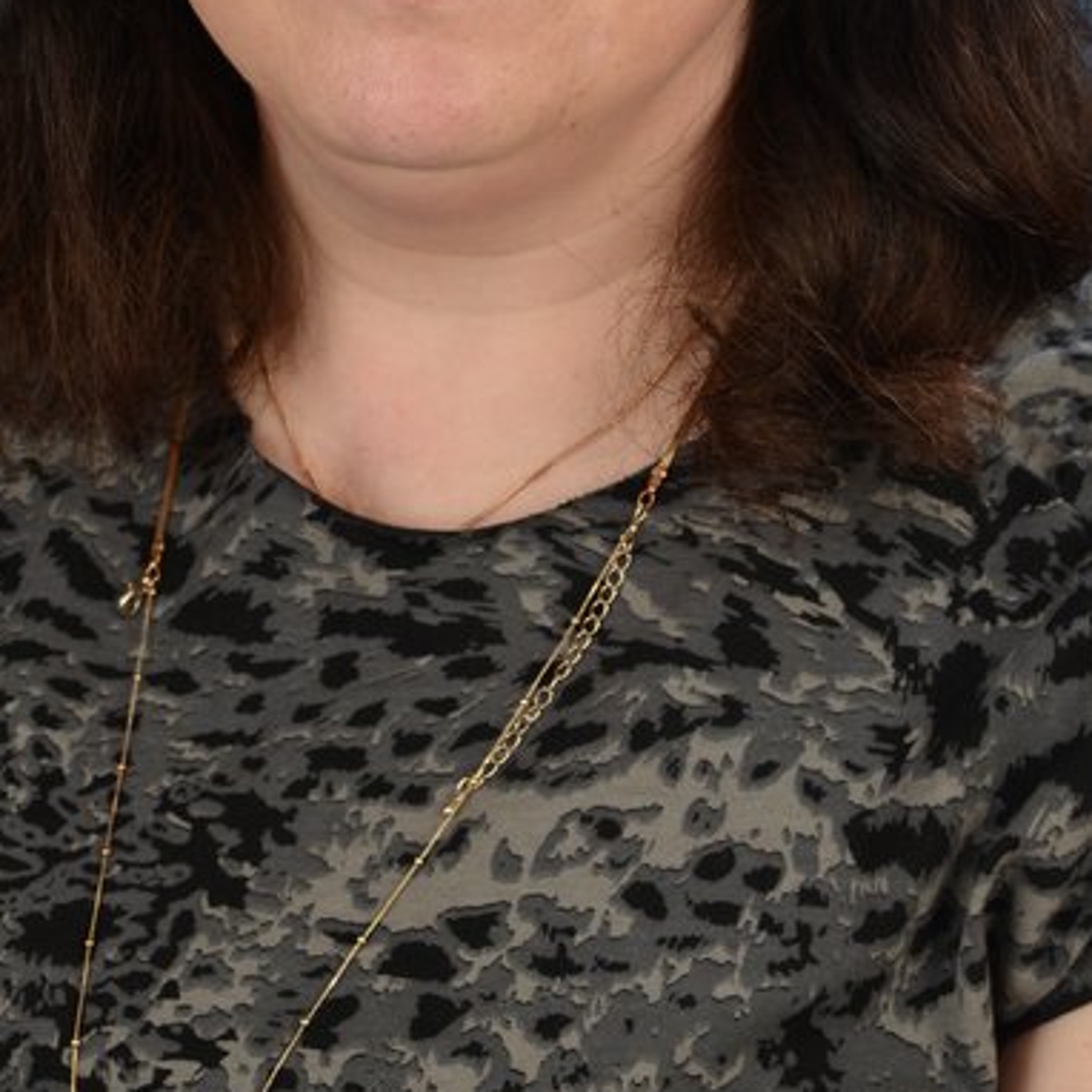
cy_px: -54
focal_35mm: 224
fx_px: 7995
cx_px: 472
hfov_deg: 7.8
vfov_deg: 7.8
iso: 200
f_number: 6.3
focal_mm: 112
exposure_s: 1/200
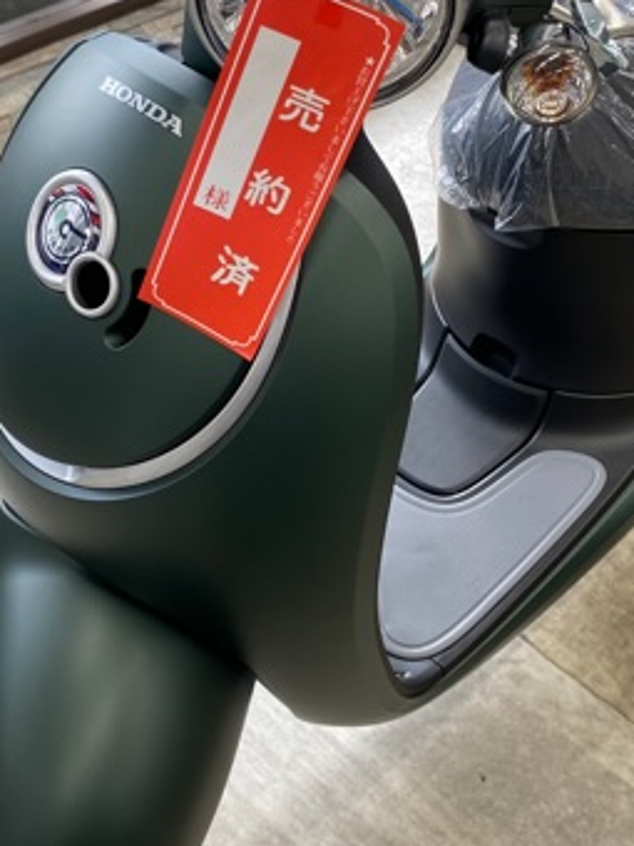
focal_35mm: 49
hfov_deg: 29.7
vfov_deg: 38.9
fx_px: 1197
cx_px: 353
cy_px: 383
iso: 80
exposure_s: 1/122
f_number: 1.8
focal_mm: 4.25
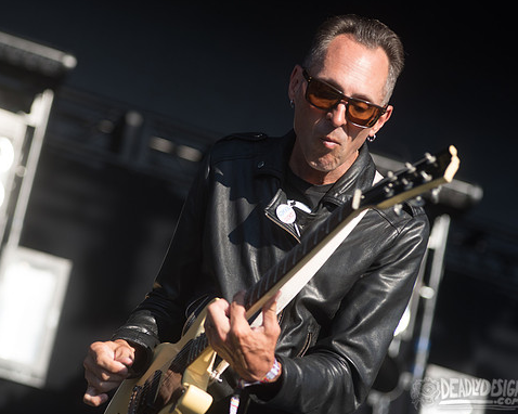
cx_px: 225
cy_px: 186
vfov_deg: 10.6
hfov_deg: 13.3
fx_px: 2222
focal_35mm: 145
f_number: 4
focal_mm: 116
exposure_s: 1/2000
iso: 320
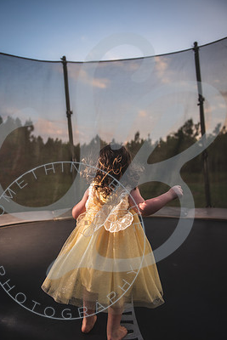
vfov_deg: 67.3
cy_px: 176
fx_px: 255
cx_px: 105
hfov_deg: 47.9
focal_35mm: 27
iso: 100
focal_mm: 24
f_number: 2.8
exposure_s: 1/1000
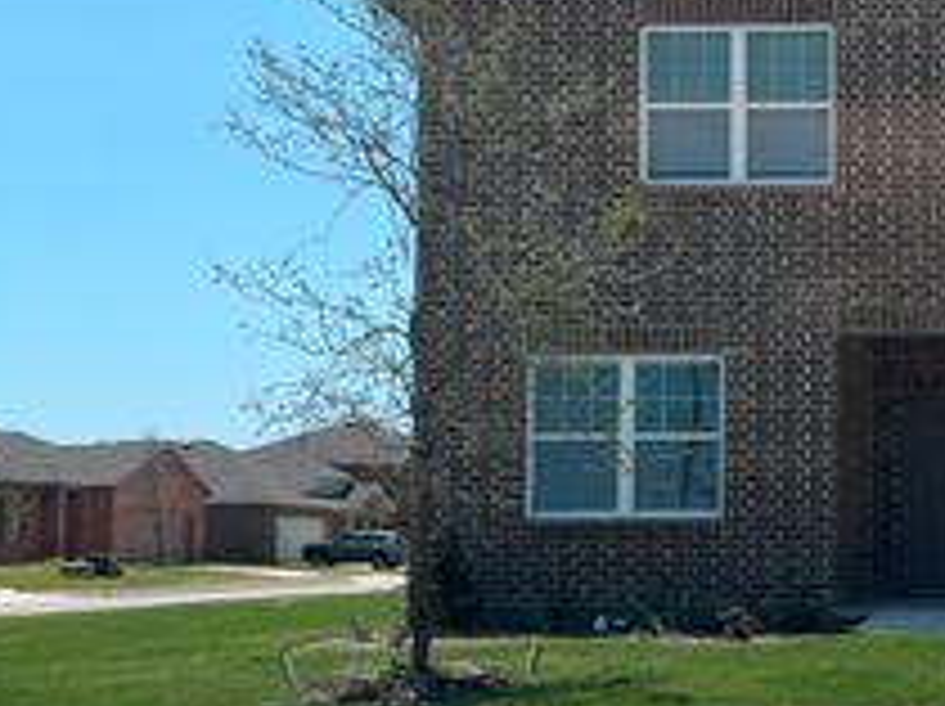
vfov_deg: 23.5
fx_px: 1691
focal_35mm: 62
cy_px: 452
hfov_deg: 28.5
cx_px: 1026
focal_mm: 5.7
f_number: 1.5
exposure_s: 1/212
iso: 40
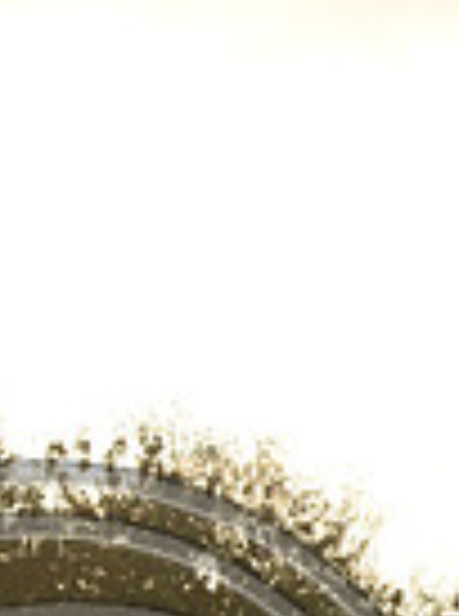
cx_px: -14
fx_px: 6235
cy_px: 863
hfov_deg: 4.2
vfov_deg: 5.6
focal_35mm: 351
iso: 2500
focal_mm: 86
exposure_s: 1/1000
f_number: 11
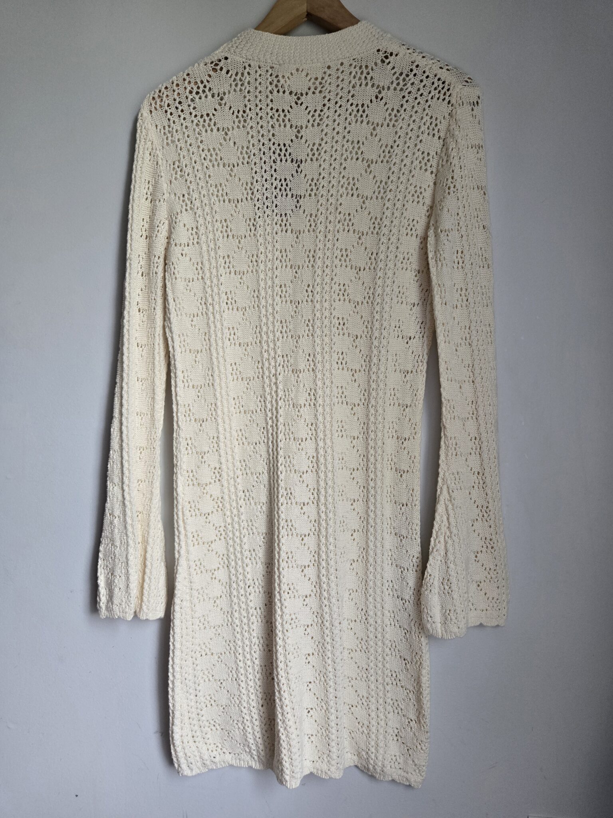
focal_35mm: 23
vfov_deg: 73.9
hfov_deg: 58.9
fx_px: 543
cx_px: 306
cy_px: 409
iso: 320
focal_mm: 5.4
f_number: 1.8
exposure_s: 1/120
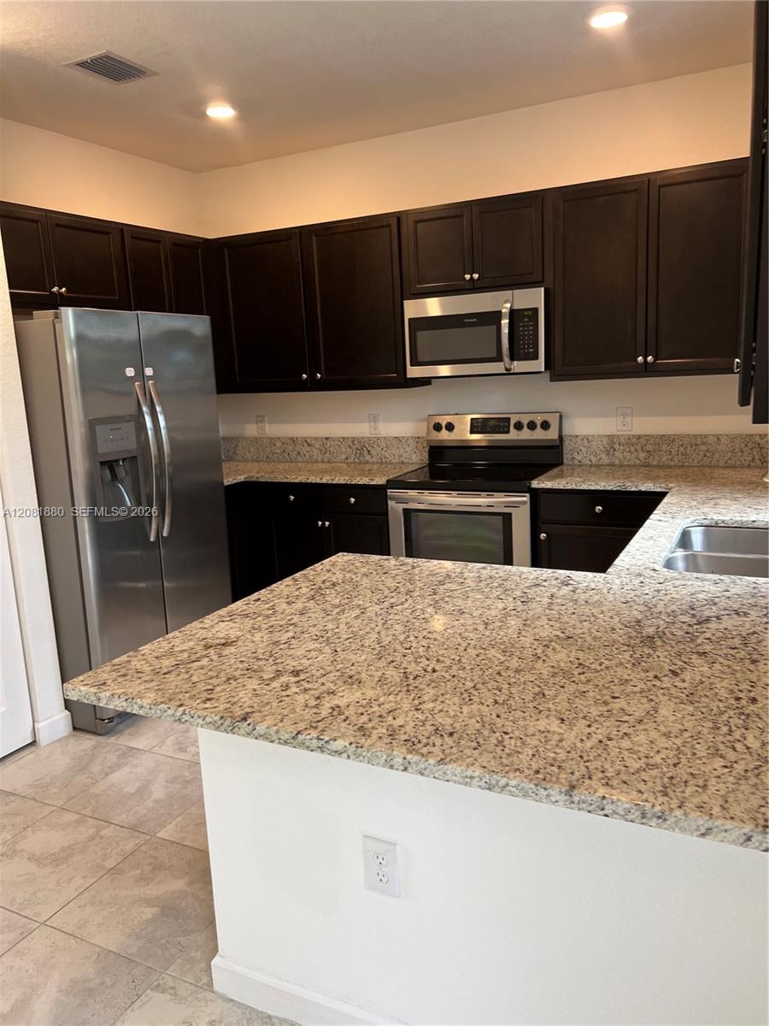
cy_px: 513
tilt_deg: -7.8
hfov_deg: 53.1
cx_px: 384
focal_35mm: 26
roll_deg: +3.2
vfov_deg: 67.3
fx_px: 770
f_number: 1.5
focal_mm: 5.7
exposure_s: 1/60
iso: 80
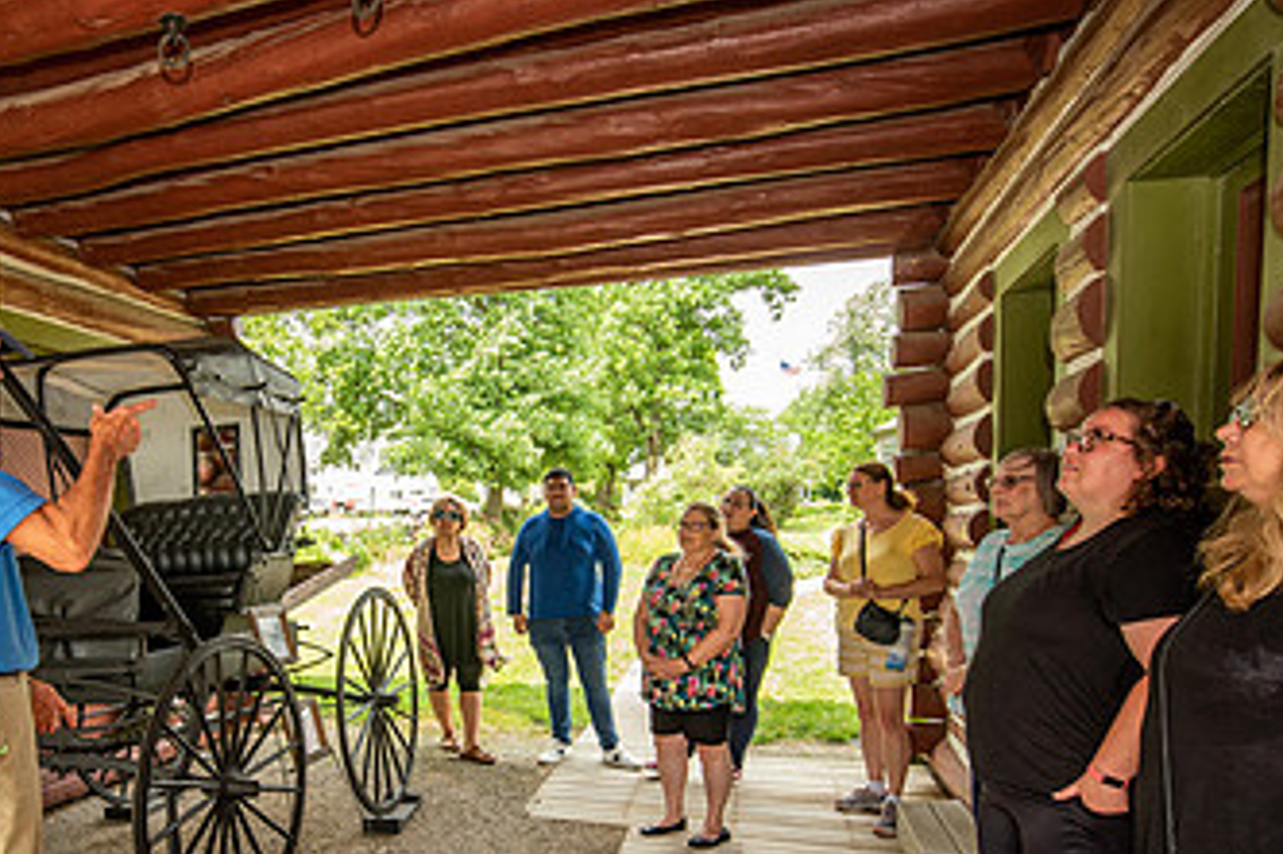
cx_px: 417
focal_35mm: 25
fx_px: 890
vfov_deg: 49.9
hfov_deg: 69.3
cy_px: 601
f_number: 6.3
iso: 500
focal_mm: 14
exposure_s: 1/200
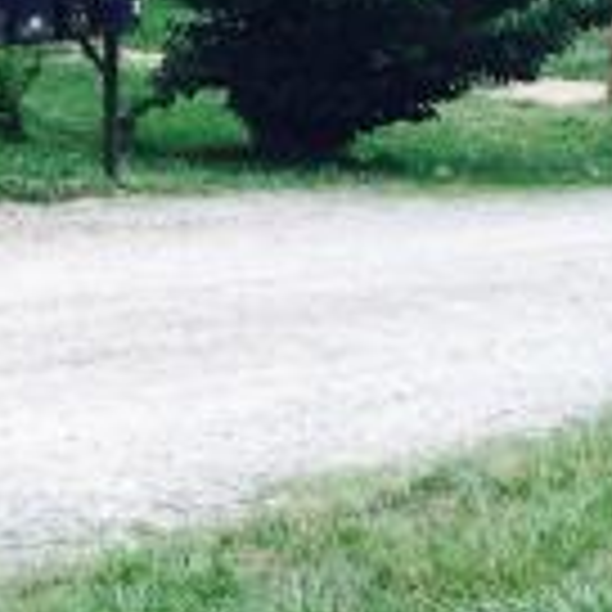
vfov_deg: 15.0
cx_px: -616
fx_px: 2260
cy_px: -54
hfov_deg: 13.3
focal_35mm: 113
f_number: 2.2
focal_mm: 4.12
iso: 32
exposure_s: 1/873
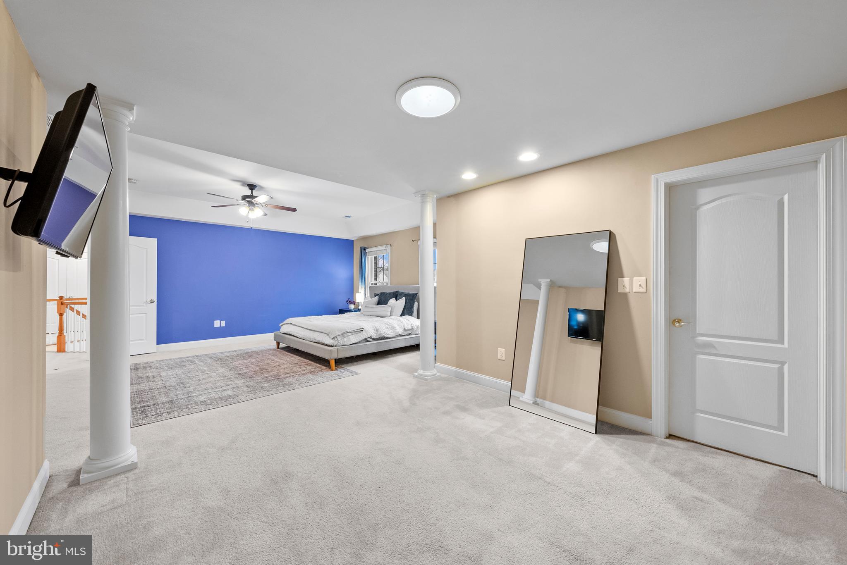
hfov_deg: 108.3
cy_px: 282
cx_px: 424
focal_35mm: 13
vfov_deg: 85.5
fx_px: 306
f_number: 7.1
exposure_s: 1/2.5
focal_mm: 13
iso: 640
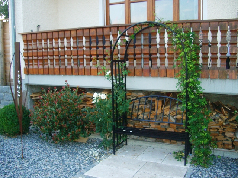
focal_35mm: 38
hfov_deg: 49.0
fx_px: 261
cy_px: 89
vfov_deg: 37.7
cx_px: 119
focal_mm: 7.9
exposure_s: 1/60
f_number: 2.8
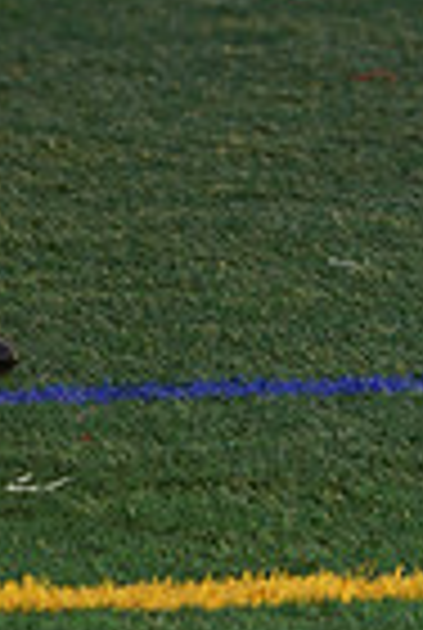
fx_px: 19624
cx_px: -245
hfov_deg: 1.2
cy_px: -558
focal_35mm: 1119
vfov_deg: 1.8
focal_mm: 271
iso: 100
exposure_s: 1/200
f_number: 7.1
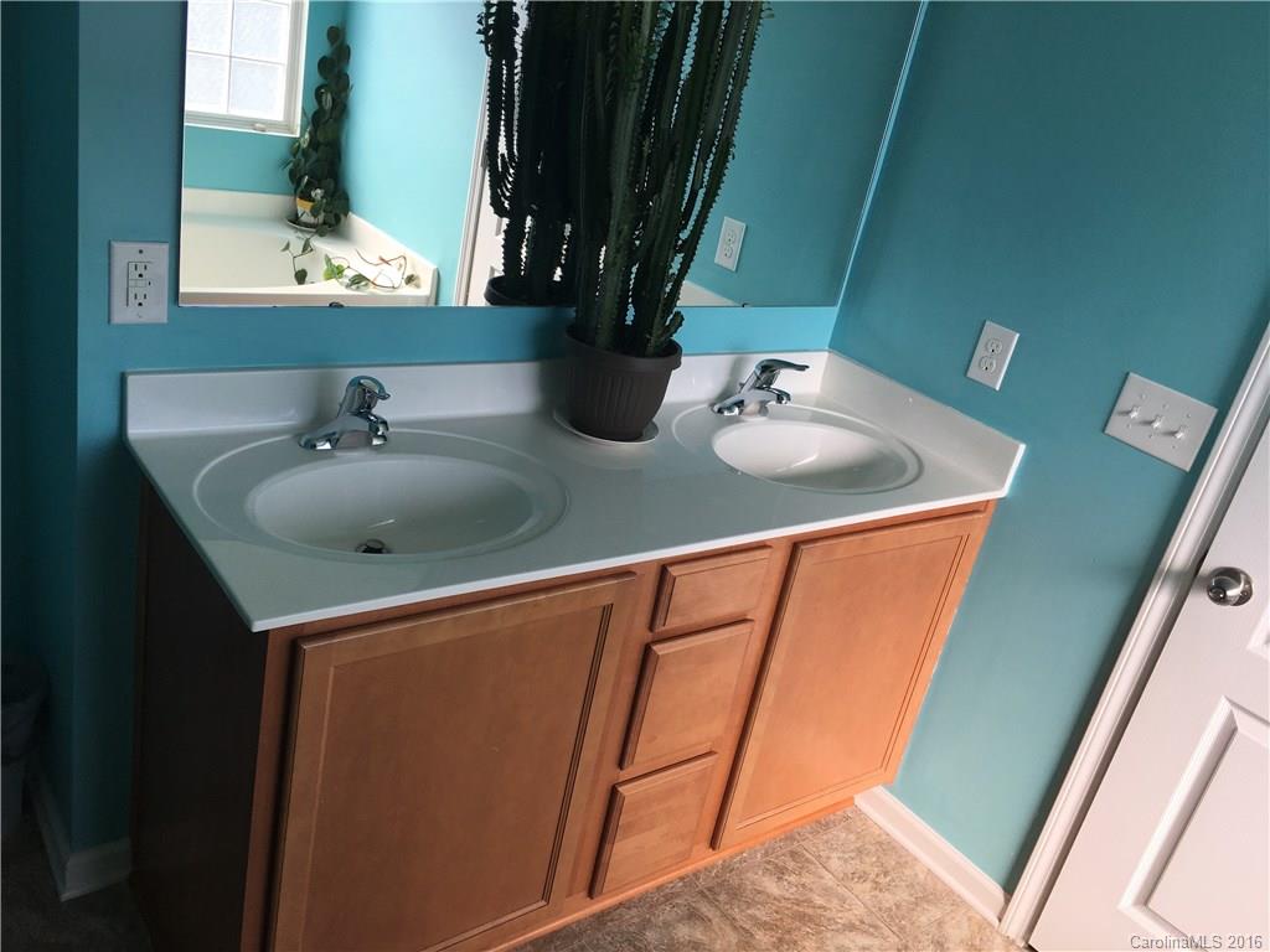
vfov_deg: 48.2
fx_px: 1064
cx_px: 635
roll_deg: -12.9
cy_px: 476
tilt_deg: -23.7
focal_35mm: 29
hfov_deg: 61.7
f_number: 2.2
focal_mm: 4.15
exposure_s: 1/398
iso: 25
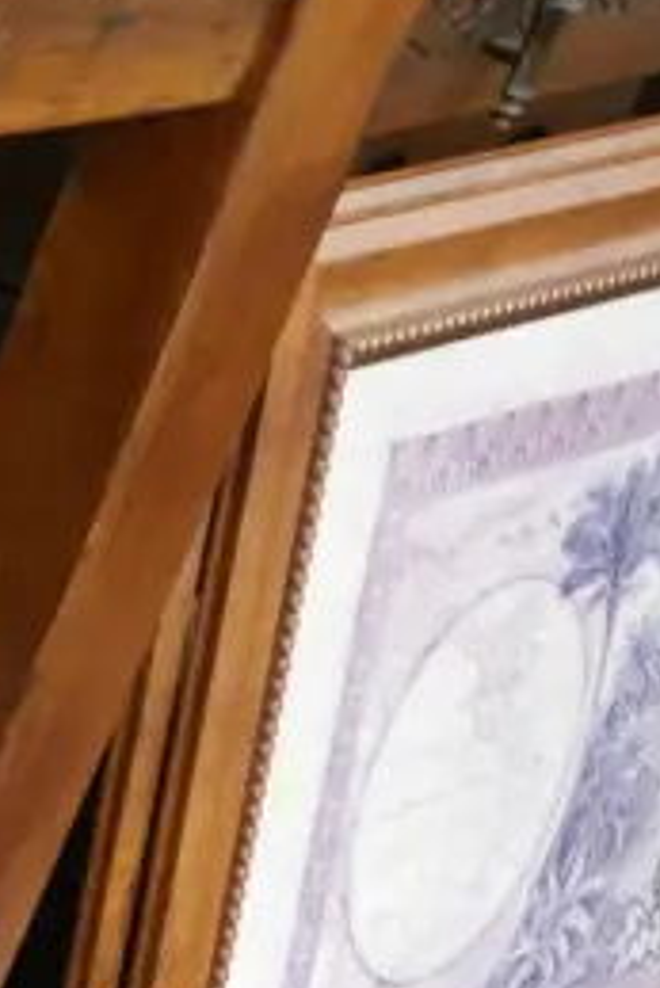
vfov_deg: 17.6
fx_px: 3158
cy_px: 860
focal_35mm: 115
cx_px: -1225
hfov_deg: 9.6
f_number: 4
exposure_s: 1/50
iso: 3200
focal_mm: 14
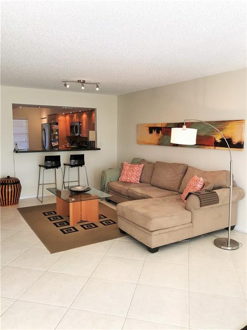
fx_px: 266
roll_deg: +0.3
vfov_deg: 63.4
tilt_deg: -7.0
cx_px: 124
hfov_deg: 49.7
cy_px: 165
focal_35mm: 28
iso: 25
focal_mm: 3.99
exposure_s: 1/120
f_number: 1.8
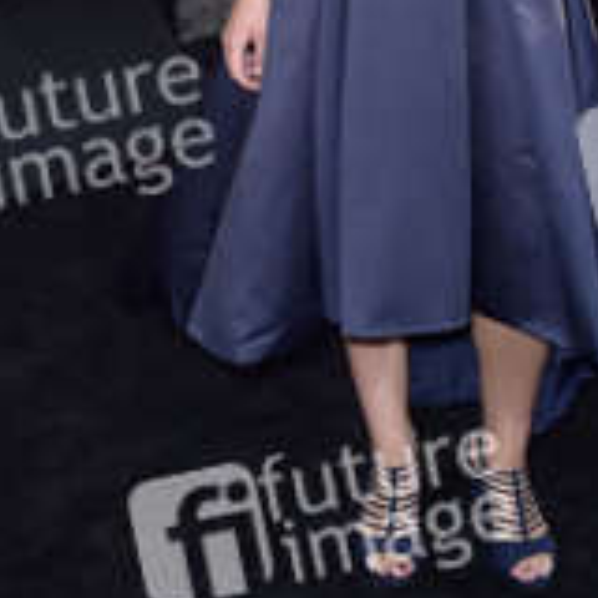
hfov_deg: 17.0
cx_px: 432
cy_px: -41
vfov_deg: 16.6
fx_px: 1994
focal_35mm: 102
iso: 500
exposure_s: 1/250
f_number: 6.3
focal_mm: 48
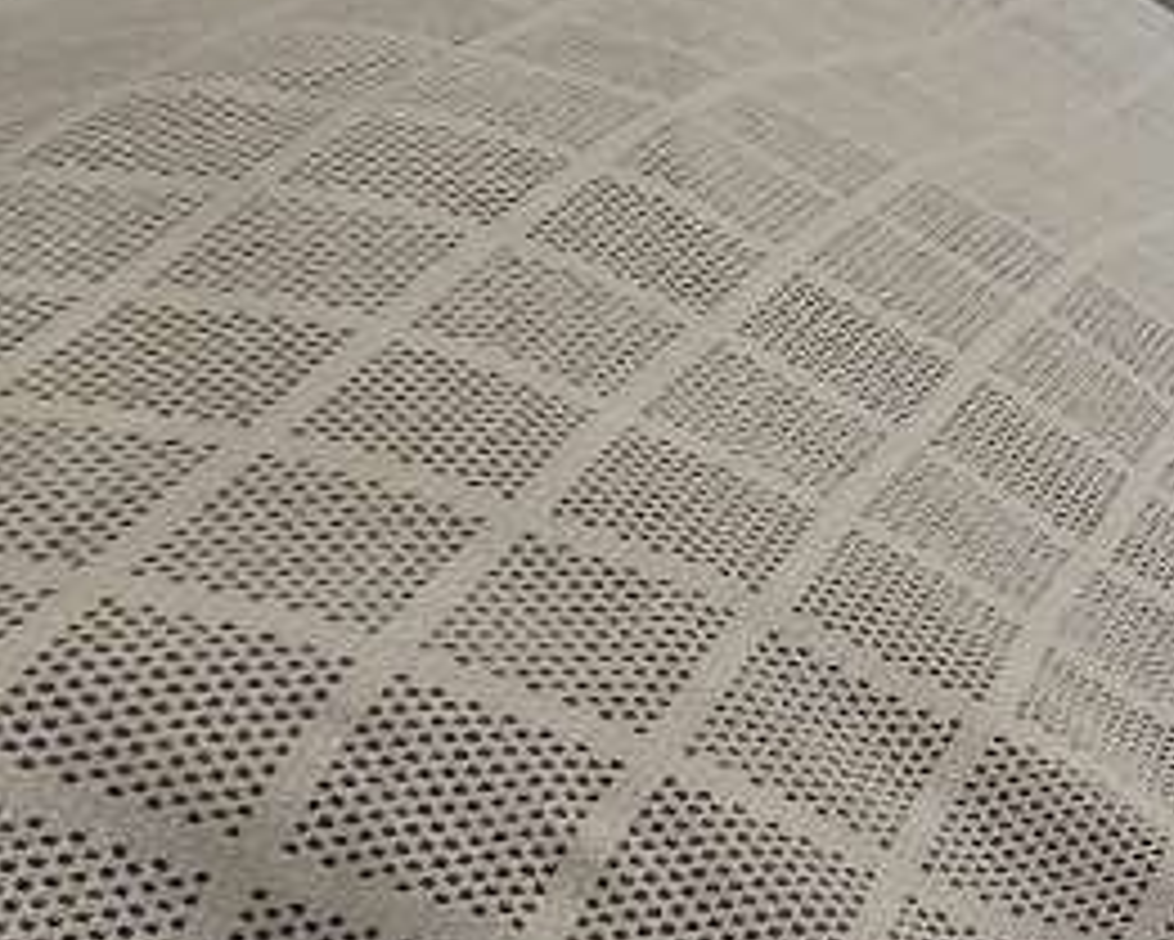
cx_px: 2856
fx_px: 2537
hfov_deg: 14.8
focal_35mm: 73
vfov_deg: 19.4
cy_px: -277
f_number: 1.9
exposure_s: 1/100
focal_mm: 2.2
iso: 50
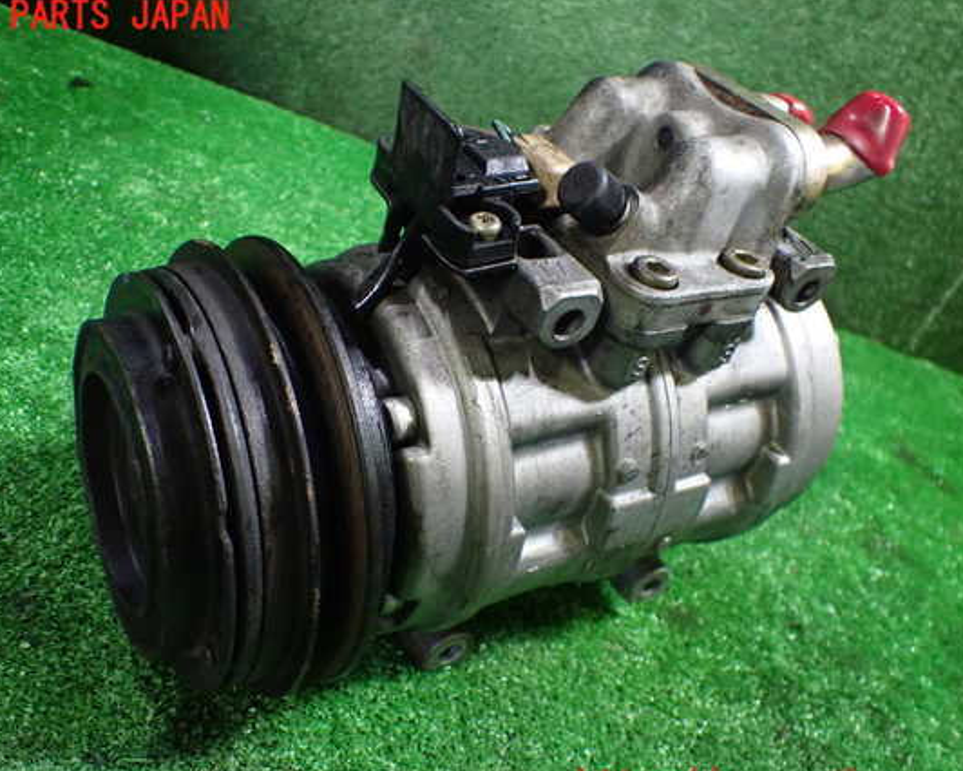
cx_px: 443
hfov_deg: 54.1
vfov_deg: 44.6
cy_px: 402
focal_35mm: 33
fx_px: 941
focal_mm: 5.4
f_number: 2.3
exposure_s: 1/60
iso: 800
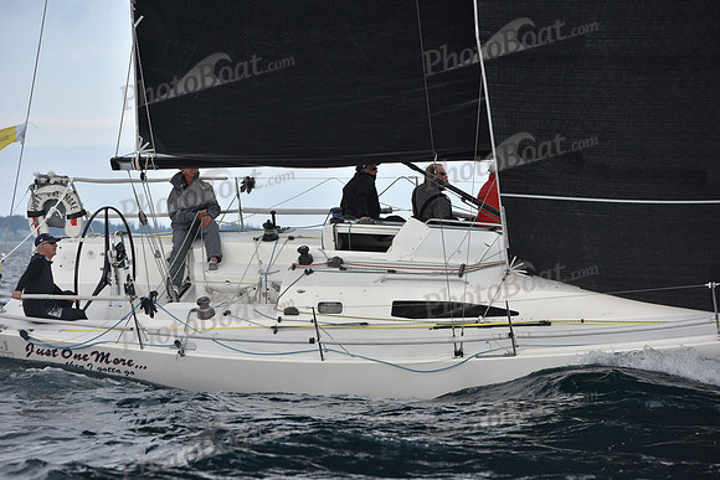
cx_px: 360
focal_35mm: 190
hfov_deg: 10.8
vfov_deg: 7.2
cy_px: 240
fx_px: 3801
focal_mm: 190
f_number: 7.1
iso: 400
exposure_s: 1/800
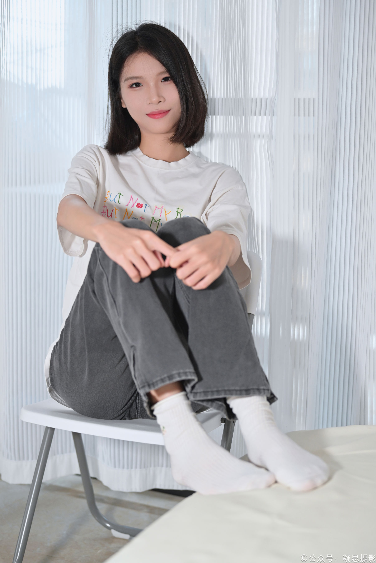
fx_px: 909
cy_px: 282
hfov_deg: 23.4
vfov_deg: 34.5
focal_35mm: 58
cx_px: 188
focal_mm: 58
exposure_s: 1/100
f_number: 2.4
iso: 1600
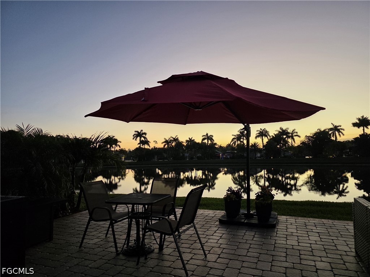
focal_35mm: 23
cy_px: 138
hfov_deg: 73.9
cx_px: 185
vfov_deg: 58.9
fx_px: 246
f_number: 1.7
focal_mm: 6.3
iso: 200
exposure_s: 1/120
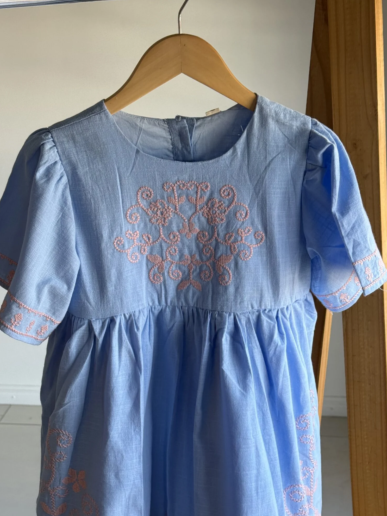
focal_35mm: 62
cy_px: 332
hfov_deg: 23.6
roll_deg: +0.6
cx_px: 210
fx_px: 924
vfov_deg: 31.0
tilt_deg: -21.6
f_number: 1.78
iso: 50
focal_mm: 6.76
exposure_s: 1/135
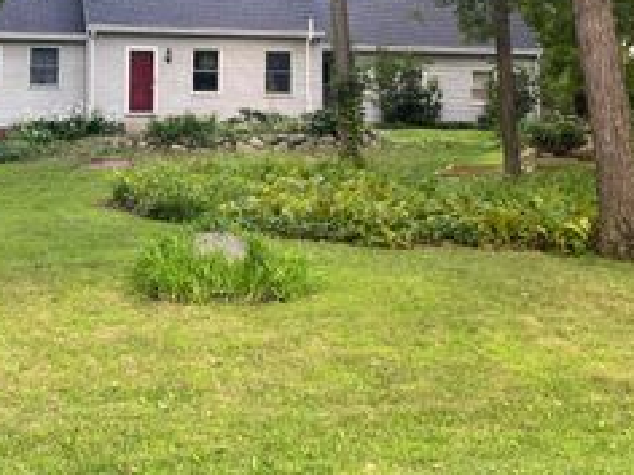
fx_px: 1007
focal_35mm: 55
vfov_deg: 25.6
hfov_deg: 34.8
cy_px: 34
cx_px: 247
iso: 50
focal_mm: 5.7
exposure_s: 1/163
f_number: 1.5
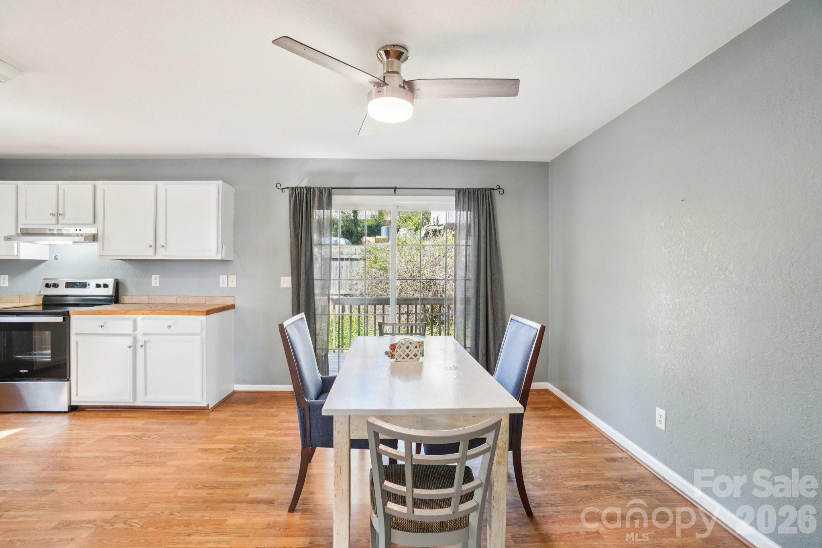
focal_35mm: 15
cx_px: 411
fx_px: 342
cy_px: 274
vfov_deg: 77.3
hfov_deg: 100.4
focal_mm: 10
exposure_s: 1/30
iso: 400
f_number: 8
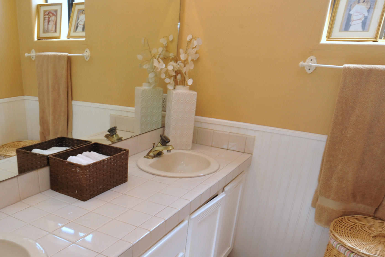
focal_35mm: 32
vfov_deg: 39.6
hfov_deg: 57.1
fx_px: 342
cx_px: 121
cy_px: 204
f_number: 10
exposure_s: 1/30
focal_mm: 18
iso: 640
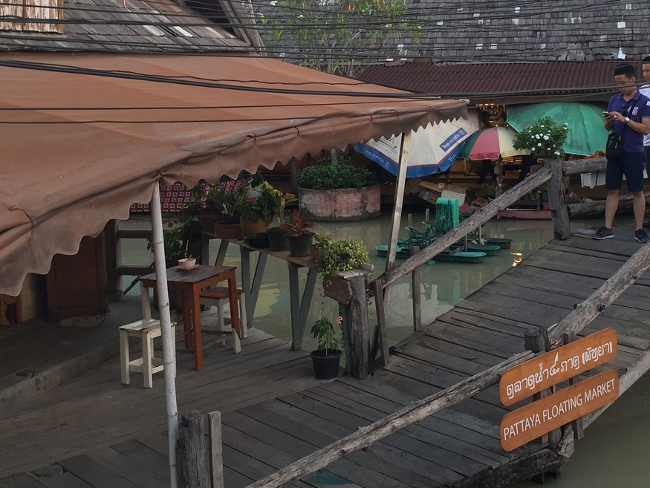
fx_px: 996
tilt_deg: -6.0
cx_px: 438
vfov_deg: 27.4
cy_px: 178
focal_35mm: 53
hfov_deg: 35.8
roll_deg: -0.2
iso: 32
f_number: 2.2
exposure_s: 1/40
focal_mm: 4.15
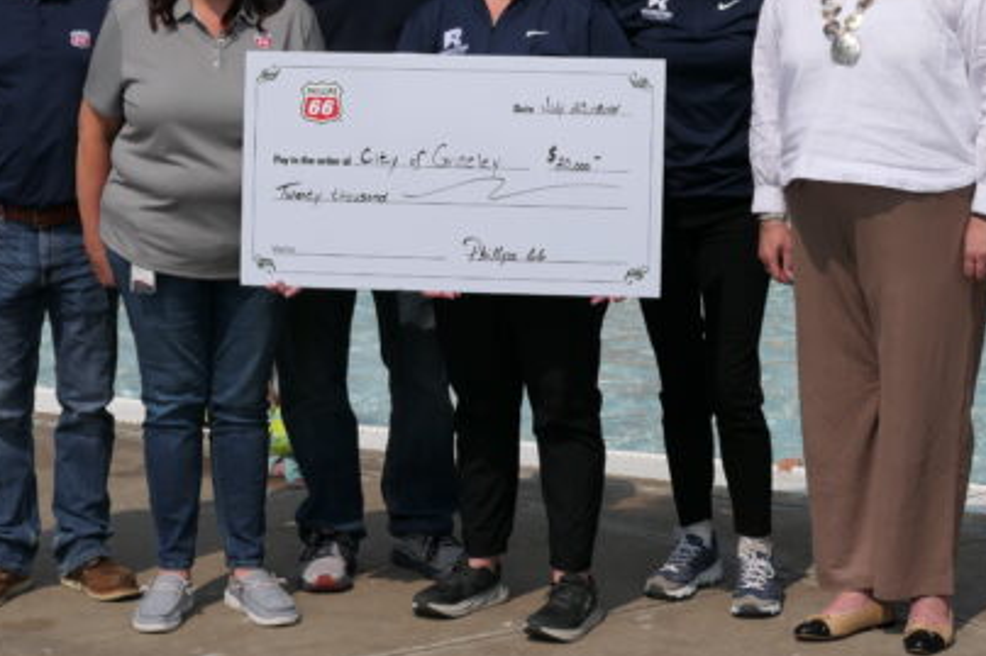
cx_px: 569
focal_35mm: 97
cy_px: 88
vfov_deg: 14.0
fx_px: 2656
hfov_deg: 21.0
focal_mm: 18.44
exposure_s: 1/2000
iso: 125
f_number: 4.5
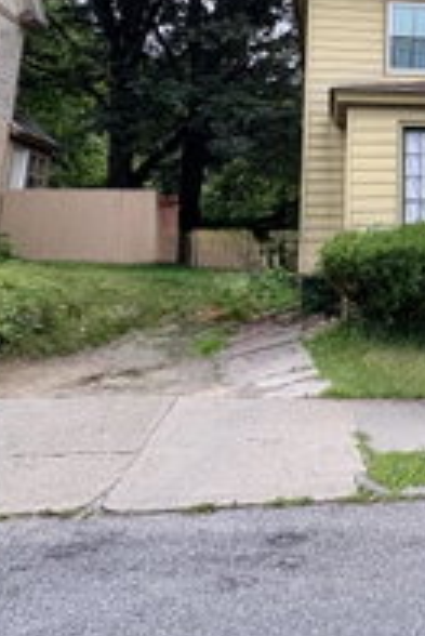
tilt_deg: +11.8
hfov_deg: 29.6
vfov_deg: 46.4
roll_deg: +3.8
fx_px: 672
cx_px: 522
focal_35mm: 38
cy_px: 81
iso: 40
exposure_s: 1/269
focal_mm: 2.22
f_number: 2.2
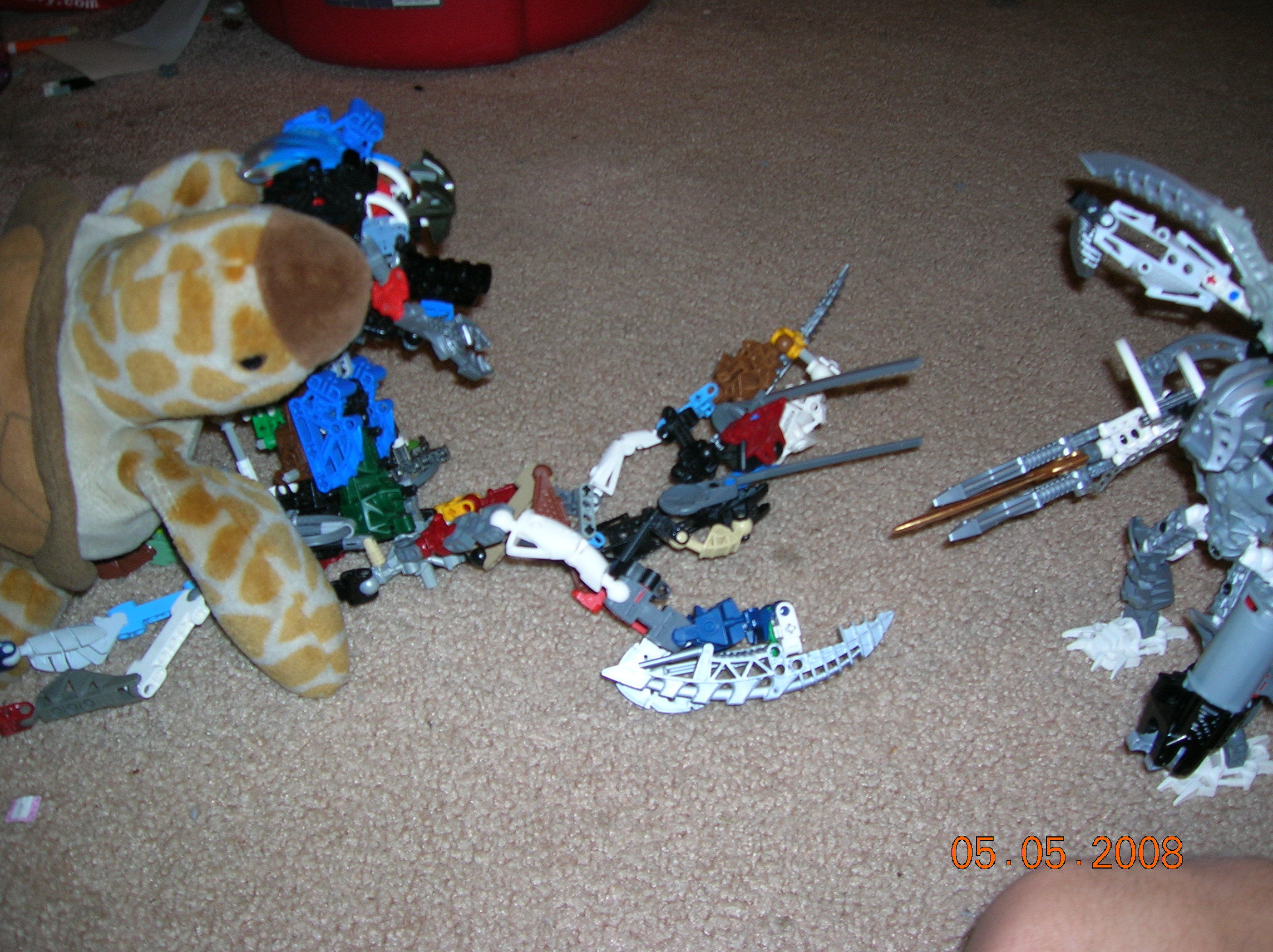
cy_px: 476
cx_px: 636
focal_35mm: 34
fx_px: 1249
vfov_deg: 41.7
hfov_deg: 54.0
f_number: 2.9
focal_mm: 5.7
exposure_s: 1/60.1
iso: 50
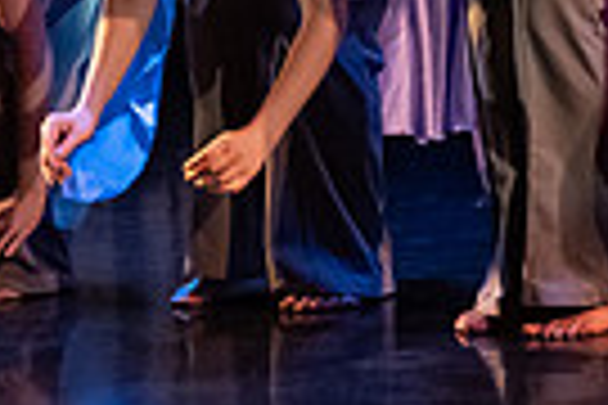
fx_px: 4627
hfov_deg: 7.5
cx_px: 205
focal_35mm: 274
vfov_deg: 5.0
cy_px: -214
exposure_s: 1/400
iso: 6400
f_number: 4.5
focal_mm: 55
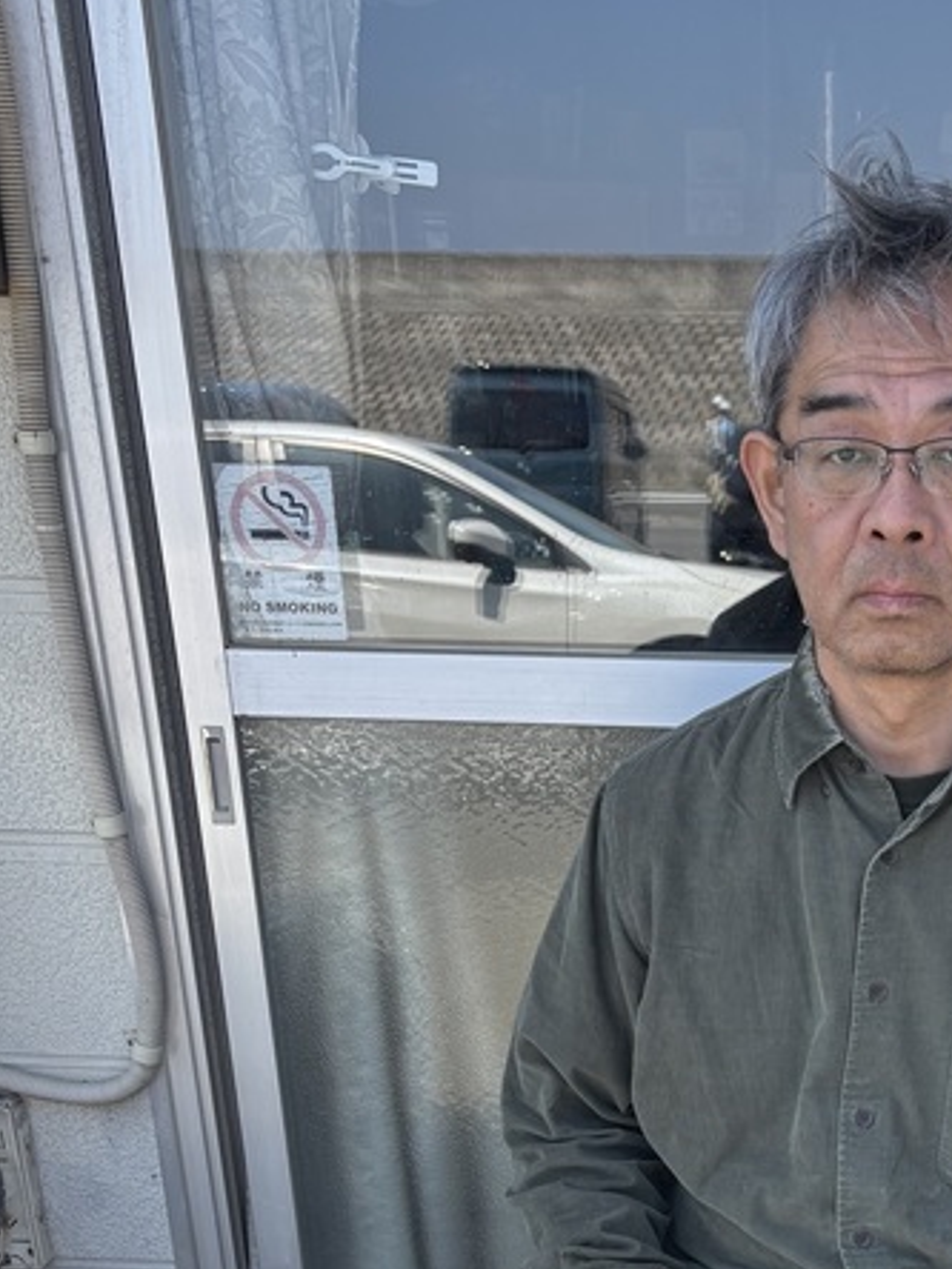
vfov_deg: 35.4
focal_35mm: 50
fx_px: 1833
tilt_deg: -25.5
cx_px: 858
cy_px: 1195
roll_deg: -1.4
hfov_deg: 28.0
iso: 50
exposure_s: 1/742
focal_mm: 5.96
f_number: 1.6
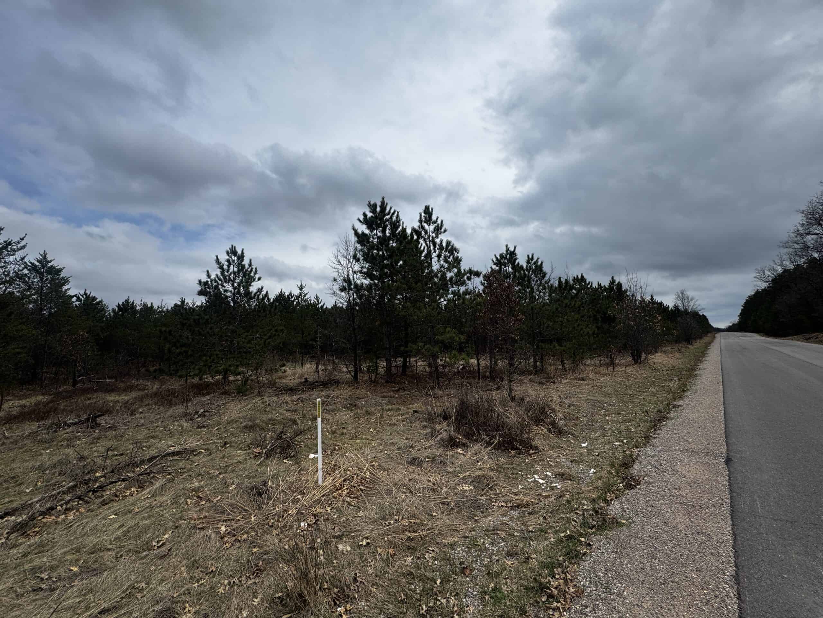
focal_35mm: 14
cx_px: 412
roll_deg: +1.8
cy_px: 309
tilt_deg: +7.3
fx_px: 333
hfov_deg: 102.1
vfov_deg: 85.7
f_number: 2.2
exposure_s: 1/2674
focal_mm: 2.22
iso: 50
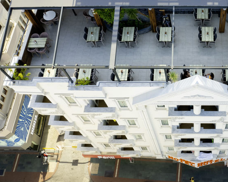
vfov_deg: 38.4
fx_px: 256
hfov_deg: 45.4
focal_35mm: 38
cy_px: 51
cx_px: 185
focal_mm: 8.38
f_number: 2.8
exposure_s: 1/120
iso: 100
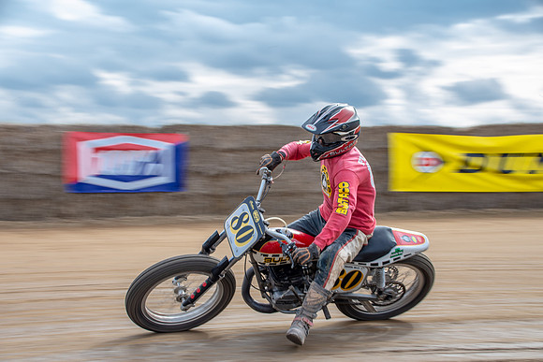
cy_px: 181
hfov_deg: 27.3
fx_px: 1118
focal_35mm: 74
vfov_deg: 18.4
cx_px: 267
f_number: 8
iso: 125
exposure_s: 1/125
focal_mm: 48
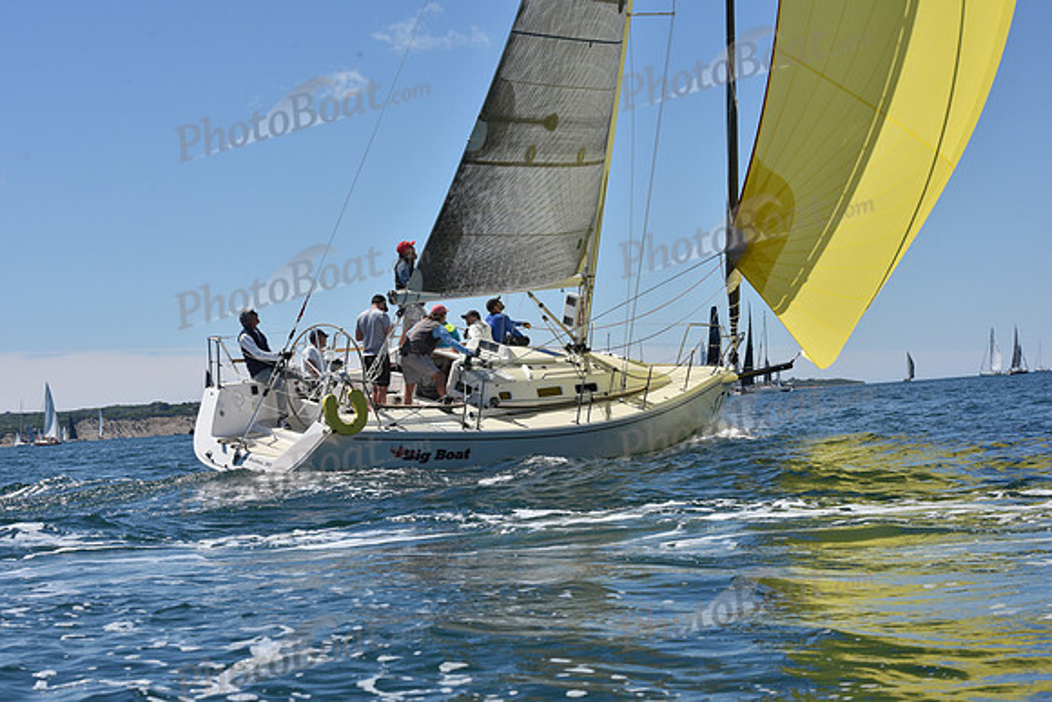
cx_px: 526
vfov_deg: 19.5
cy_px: 351
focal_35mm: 70
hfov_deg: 28.8
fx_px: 2046
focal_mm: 70
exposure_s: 1/800
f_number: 10
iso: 250
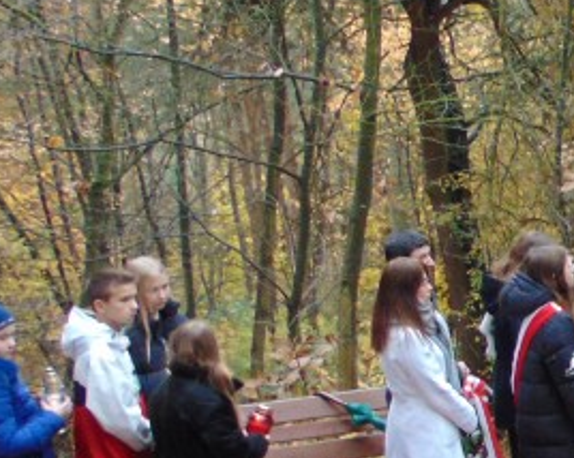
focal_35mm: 112
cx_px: 1084
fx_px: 1901
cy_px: 233
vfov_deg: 13.7
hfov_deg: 14.7
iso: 160
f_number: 3.1
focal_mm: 5.4
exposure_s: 1/30
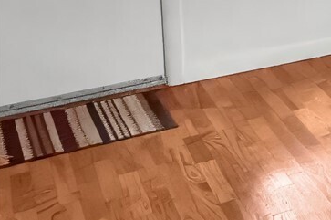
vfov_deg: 13.8
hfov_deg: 14.9
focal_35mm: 91
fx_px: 839
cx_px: 771
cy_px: -135
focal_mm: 13
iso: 3200
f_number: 9
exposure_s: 1/320
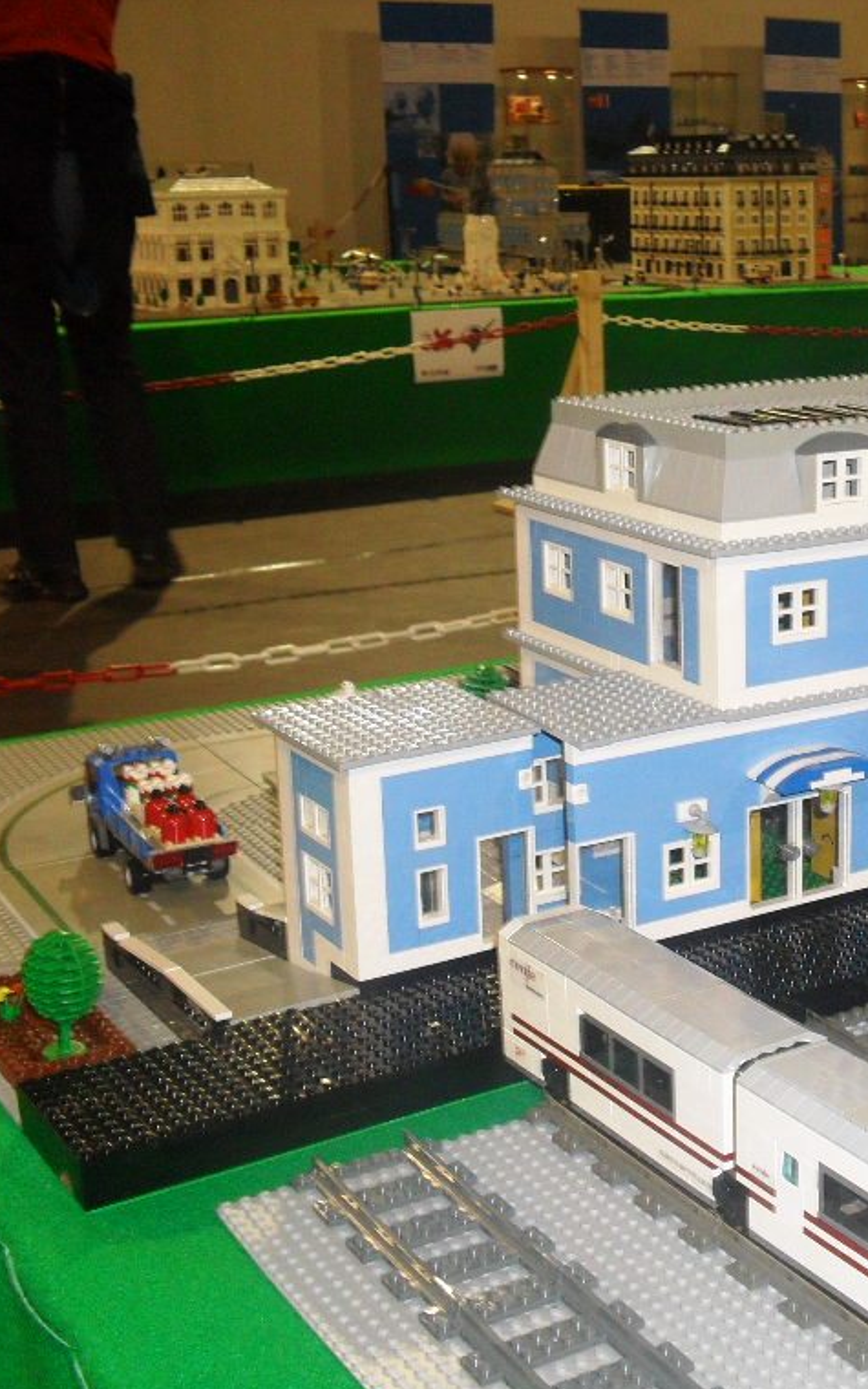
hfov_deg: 24.5
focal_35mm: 50
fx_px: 1892
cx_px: 886
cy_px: 698
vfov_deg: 40.3
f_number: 3.2
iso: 200
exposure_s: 1/45
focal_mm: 6.3
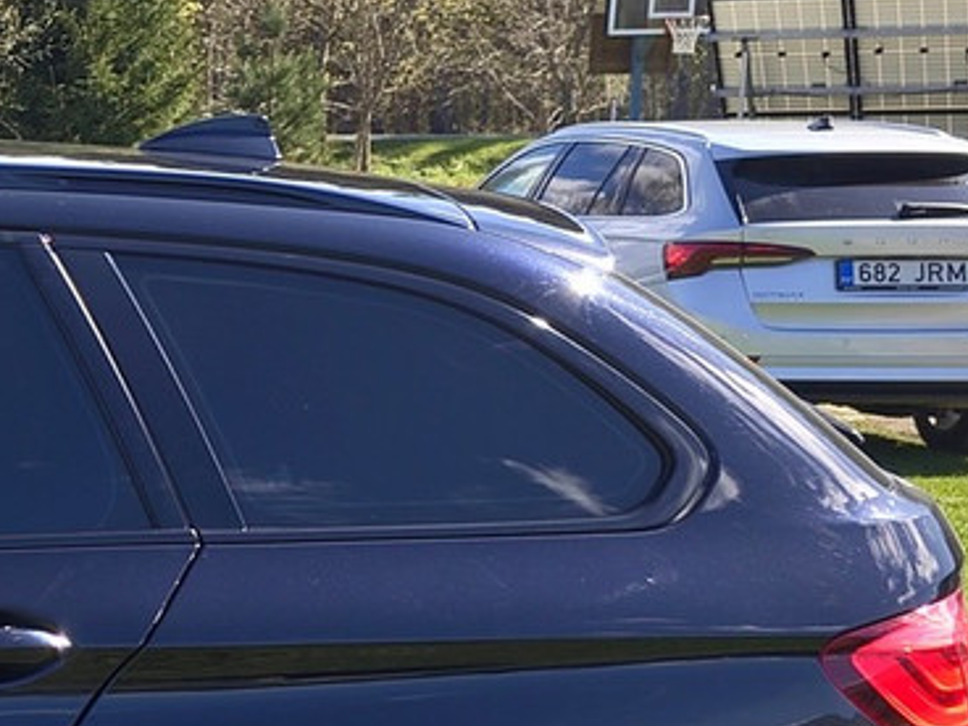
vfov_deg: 14.7
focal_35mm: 100
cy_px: 518
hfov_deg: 16.2
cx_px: -829
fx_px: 2796
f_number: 1.7
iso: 12
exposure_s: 1/299
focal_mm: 6.3
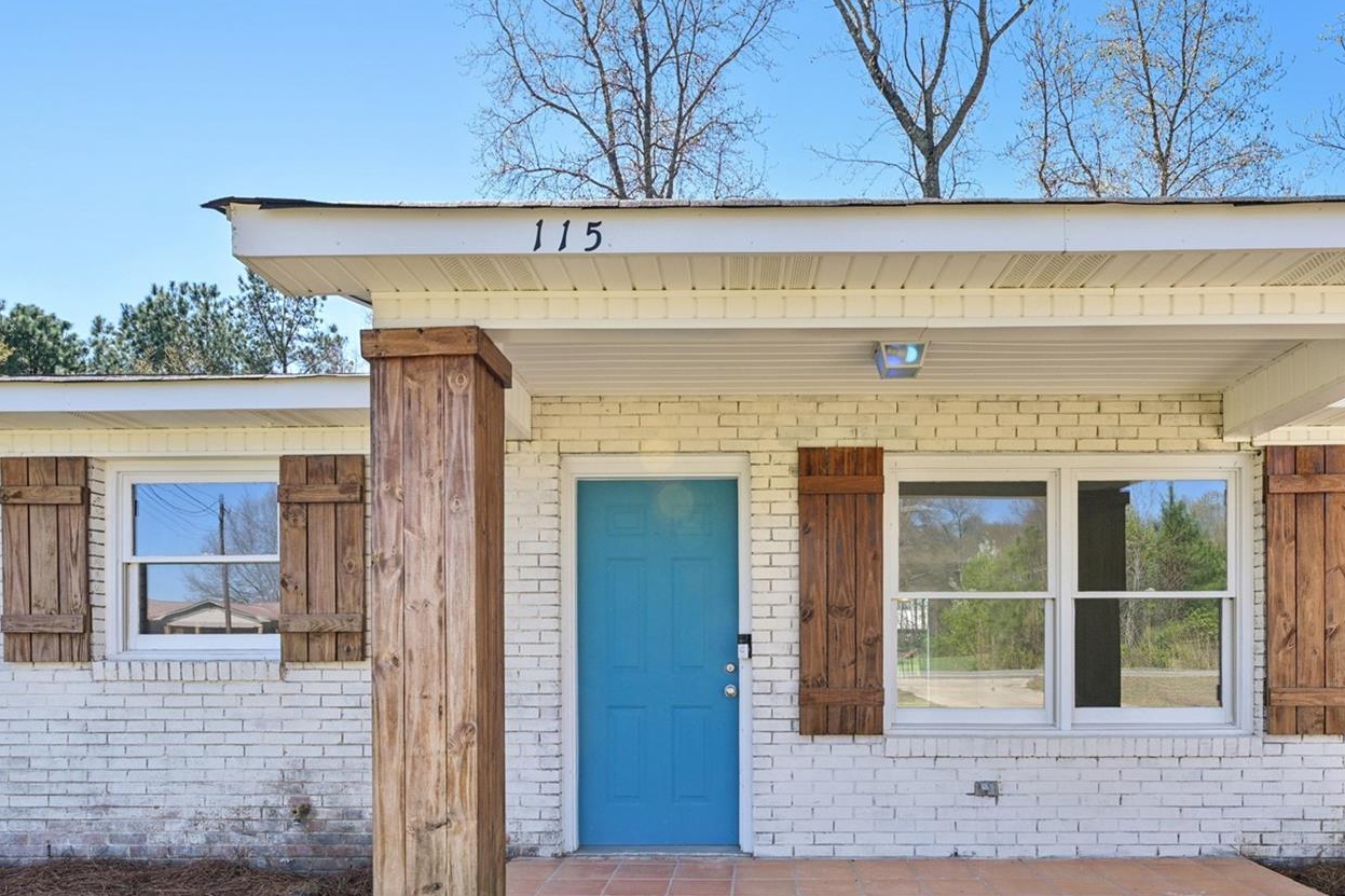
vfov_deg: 52.7
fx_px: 859
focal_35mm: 23
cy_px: 671
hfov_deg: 75.9
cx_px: 743
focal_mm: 14
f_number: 8
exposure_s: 1/125
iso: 100
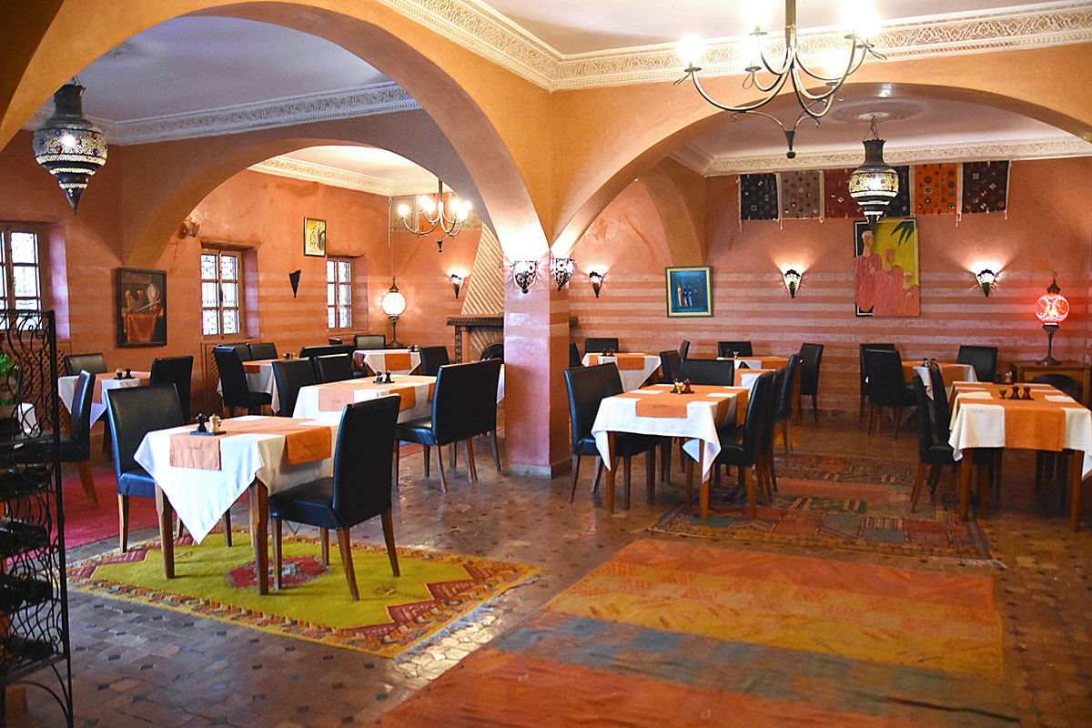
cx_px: 546
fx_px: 819
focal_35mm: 27
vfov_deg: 47.9
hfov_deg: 67.4
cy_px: 364
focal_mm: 18
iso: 3600
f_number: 3.5
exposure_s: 1/60
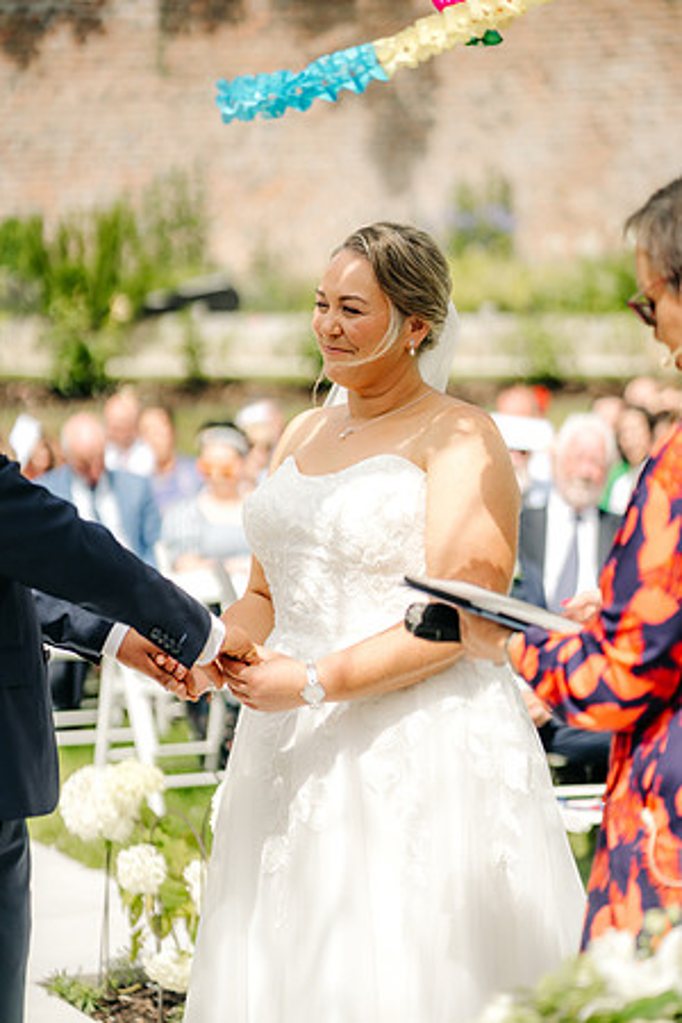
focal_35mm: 85
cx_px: 341
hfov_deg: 16.1
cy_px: 512
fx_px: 2415
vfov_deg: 23.9
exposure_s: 1/5000
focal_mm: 85
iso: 100
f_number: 2
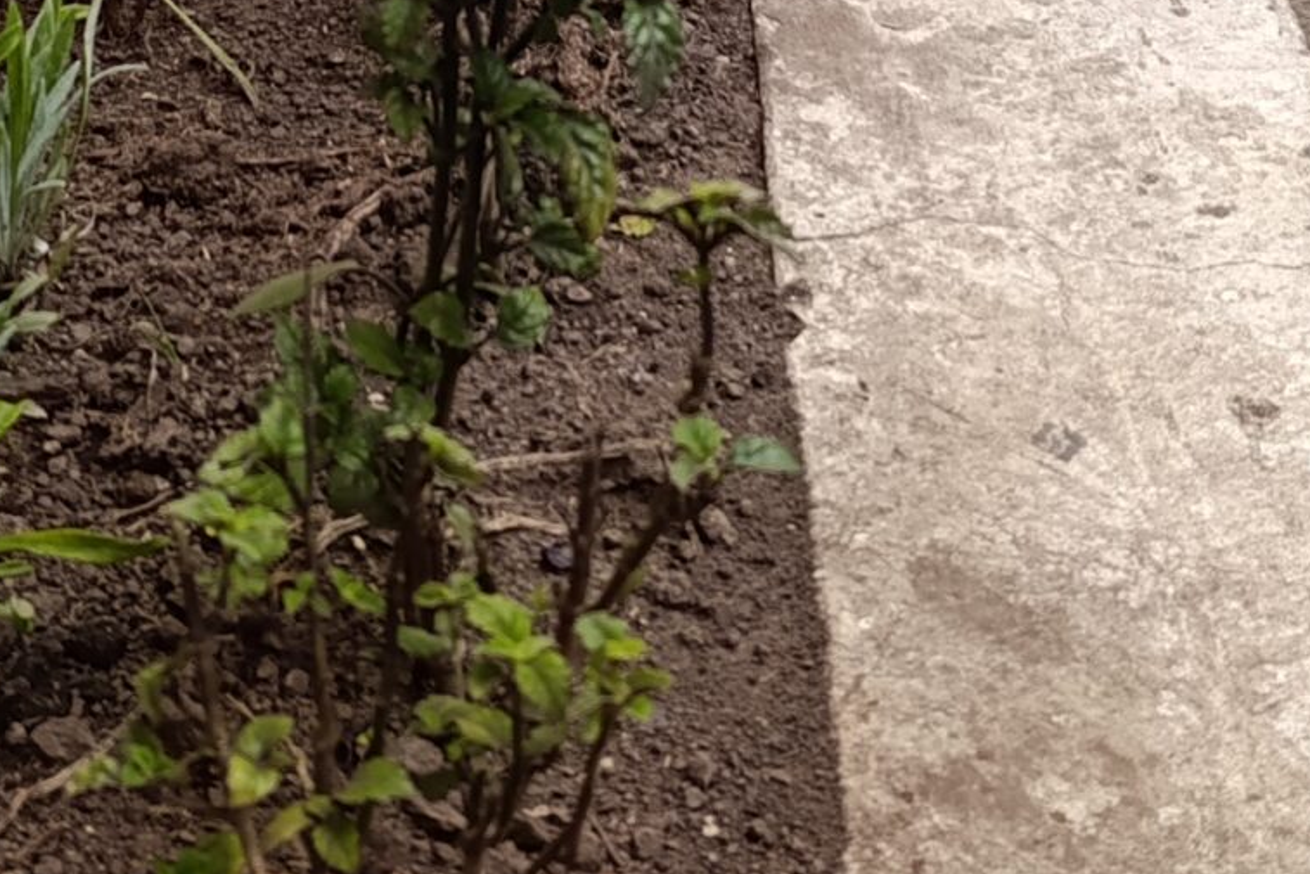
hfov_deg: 25.0
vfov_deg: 15.8
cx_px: 476
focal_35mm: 81
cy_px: -350
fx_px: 2948
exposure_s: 1/143
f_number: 1.6
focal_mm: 6.14
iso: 50
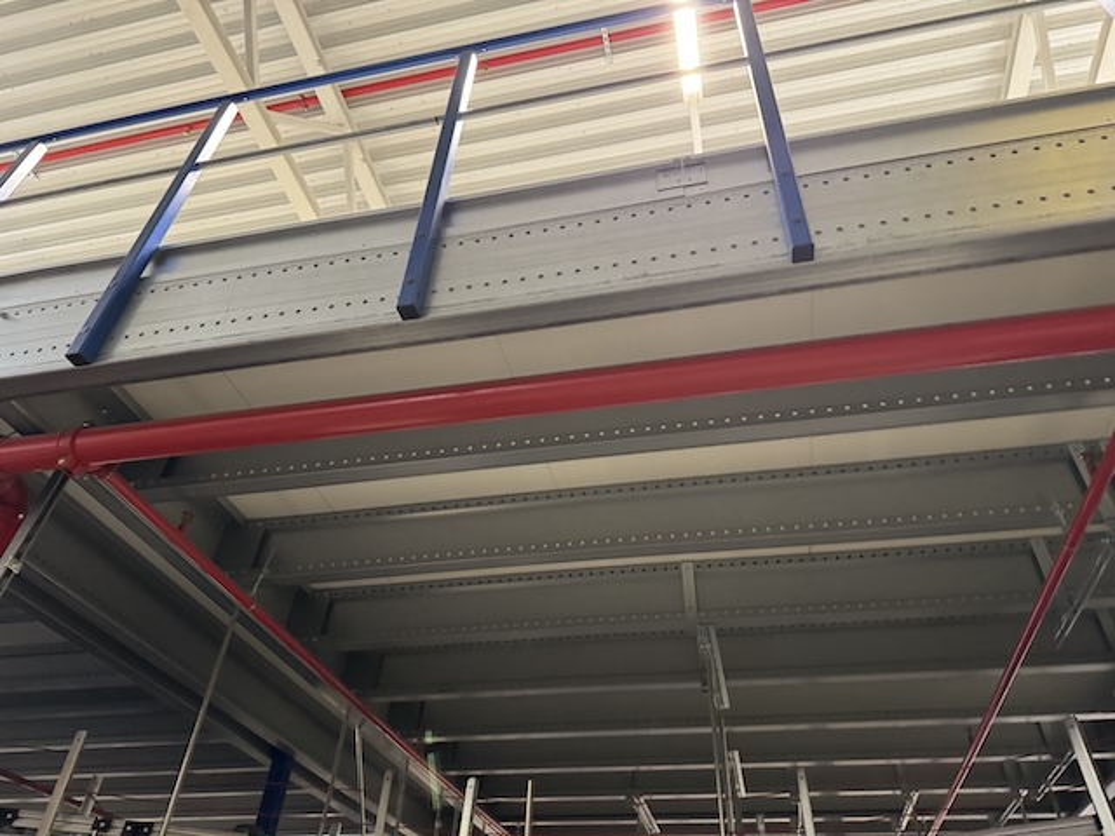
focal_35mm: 24
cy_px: 418
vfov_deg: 56.8
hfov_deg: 71.6
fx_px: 773
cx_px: 558
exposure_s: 1/33
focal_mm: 6.76
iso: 800
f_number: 1.78
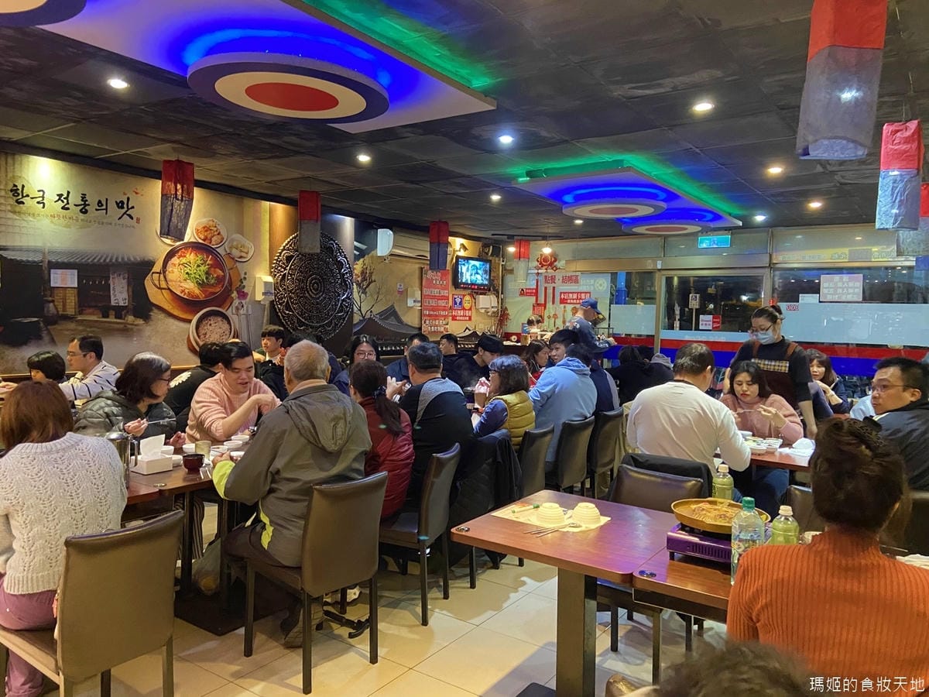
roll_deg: -0.5
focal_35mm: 26
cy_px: 348
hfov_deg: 67.3
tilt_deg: -2.2
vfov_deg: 53.1
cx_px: 464
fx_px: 698
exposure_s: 1/30
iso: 640
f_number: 1.8
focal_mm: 4.25
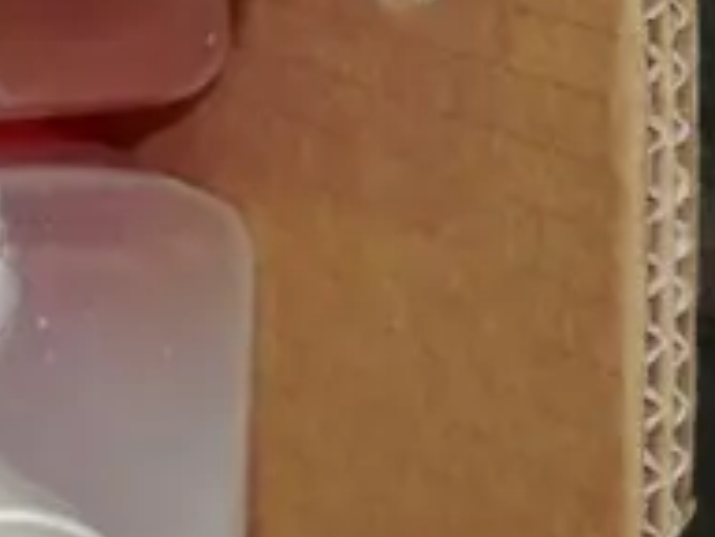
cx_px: -1002
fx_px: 3739
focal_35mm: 181
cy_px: -129
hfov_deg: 9.7
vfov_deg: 8.1
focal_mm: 17
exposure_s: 1/80
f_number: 3.8
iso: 3200
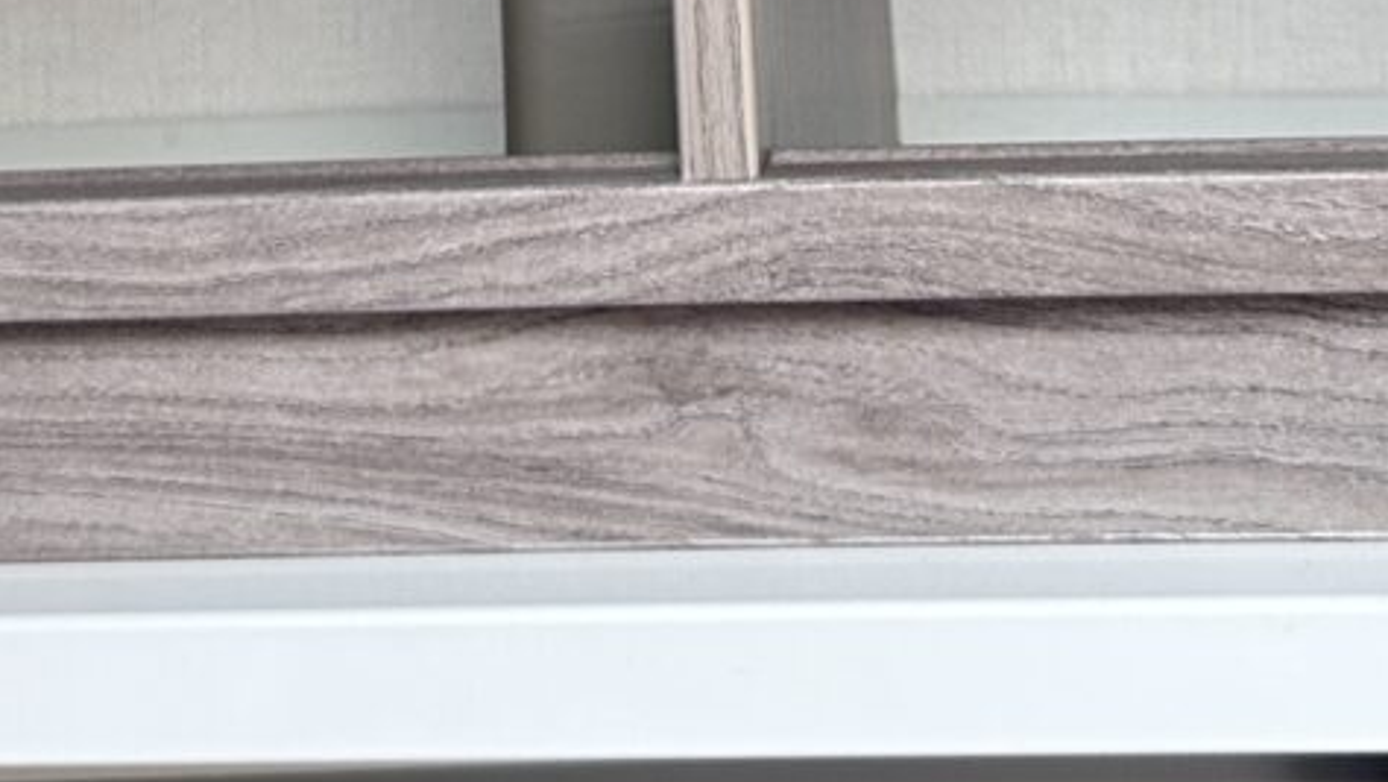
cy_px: -844
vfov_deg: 9.9
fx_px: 4160
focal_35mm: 113
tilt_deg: +1.1
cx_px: 791
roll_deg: +2.1
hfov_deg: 18.9
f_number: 1.78
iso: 100
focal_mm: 6.86
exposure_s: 1/121
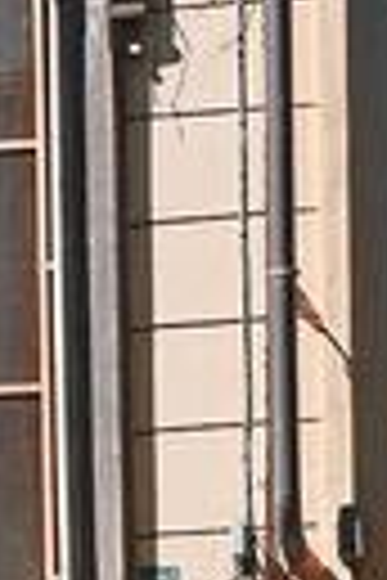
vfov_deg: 8.4
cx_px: -194
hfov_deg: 5.9
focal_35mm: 232
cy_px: 1227
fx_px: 3741
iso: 200
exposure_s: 1/180
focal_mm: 33
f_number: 8
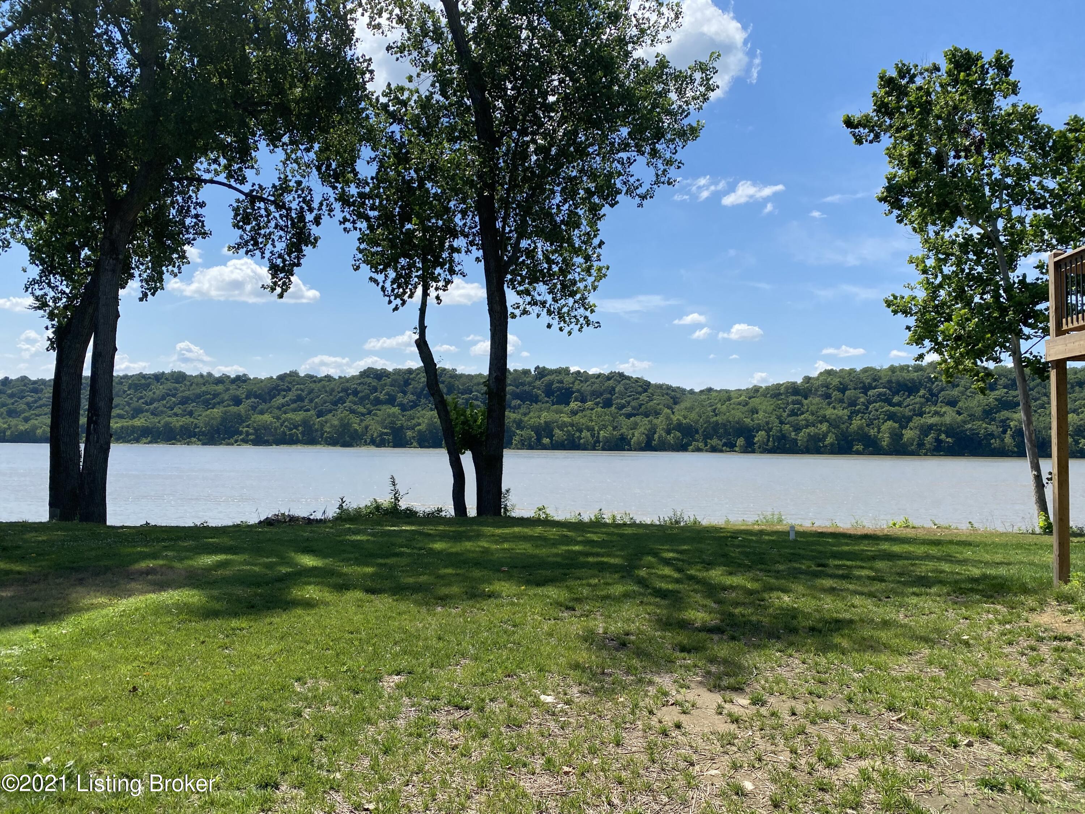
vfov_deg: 53.1
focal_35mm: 26
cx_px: 542
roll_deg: -1.4
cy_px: 407
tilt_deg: +2.6
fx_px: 815
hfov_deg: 67.3
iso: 32
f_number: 1.8
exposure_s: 1/3401
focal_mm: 4.25
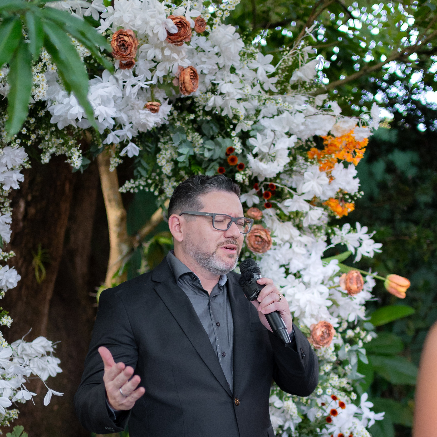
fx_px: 957
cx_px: 218
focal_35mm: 67
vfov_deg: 25.5
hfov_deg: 25.7
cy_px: 311
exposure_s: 1/320
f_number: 1.4
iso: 1000
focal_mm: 35
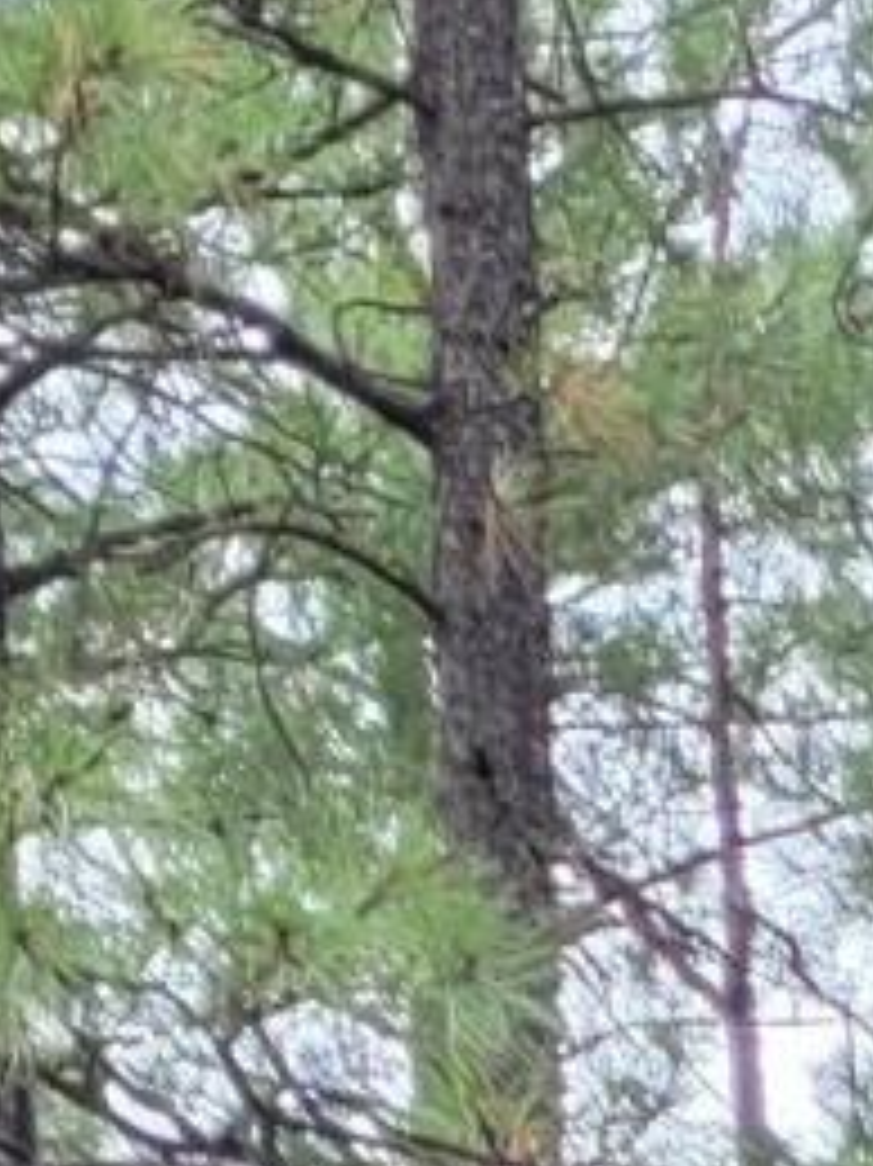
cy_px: 4115
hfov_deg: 6.8
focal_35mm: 201
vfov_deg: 7.8
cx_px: 2394
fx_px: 6764
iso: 40
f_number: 1.8
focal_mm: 5.4
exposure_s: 1/126
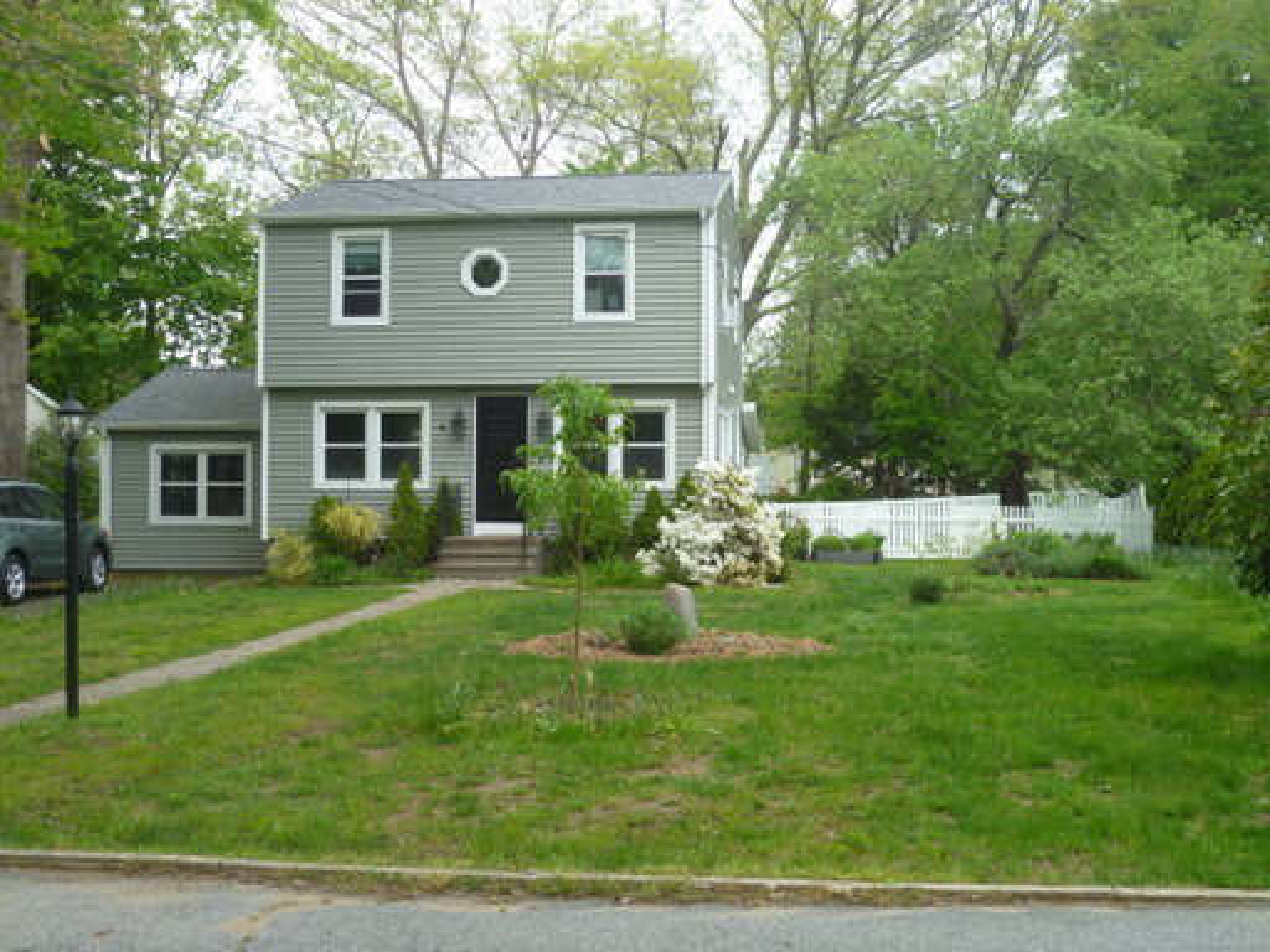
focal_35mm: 45
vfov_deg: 32.2
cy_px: 476
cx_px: 635
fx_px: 1651
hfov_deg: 42.1
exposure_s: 1/200
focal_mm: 8
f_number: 3.4
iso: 80
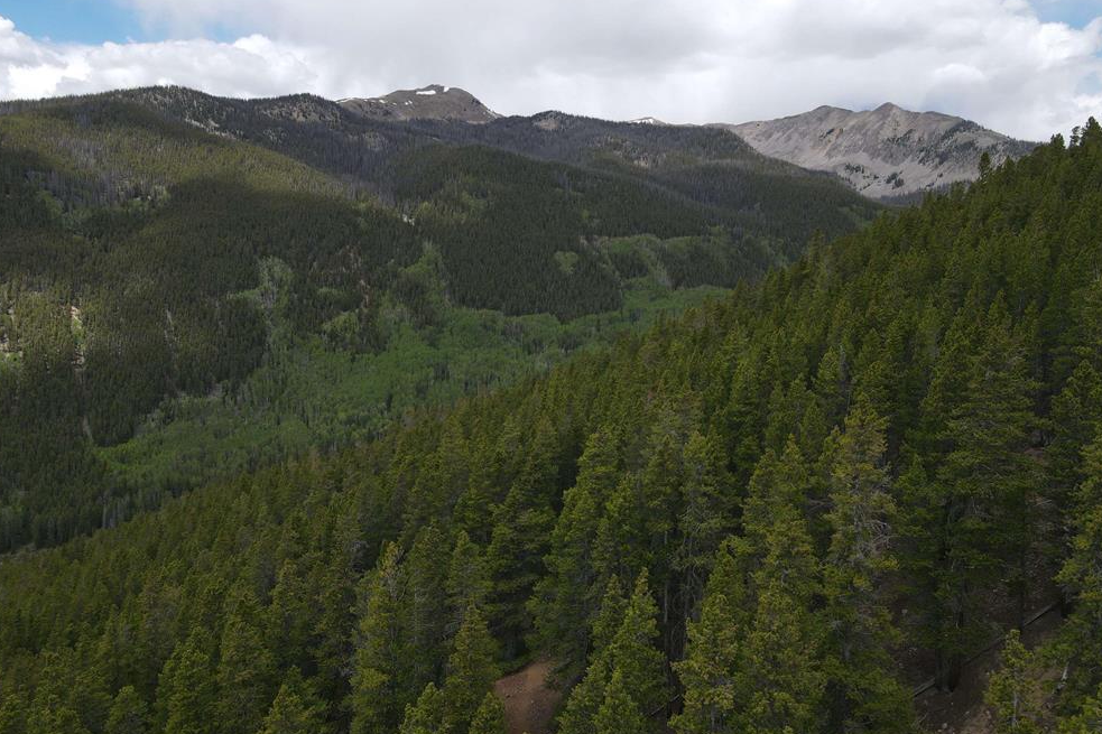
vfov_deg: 49.5
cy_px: 362
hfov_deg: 69.4
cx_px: 540
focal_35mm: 26
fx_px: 796
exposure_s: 1/640
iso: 100
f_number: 2.8
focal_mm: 4.5
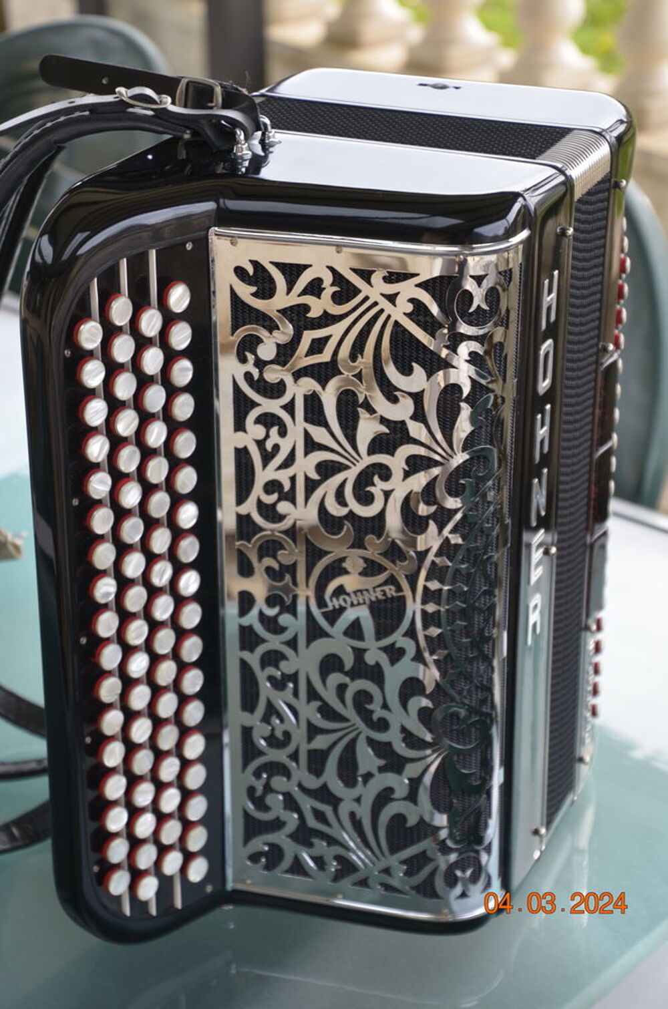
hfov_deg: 18.1
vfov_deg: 27.1
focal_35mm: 75
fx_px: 2098
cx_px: 334
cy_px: 504
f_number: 4.8
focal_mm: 50
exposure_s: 1/200
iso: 200
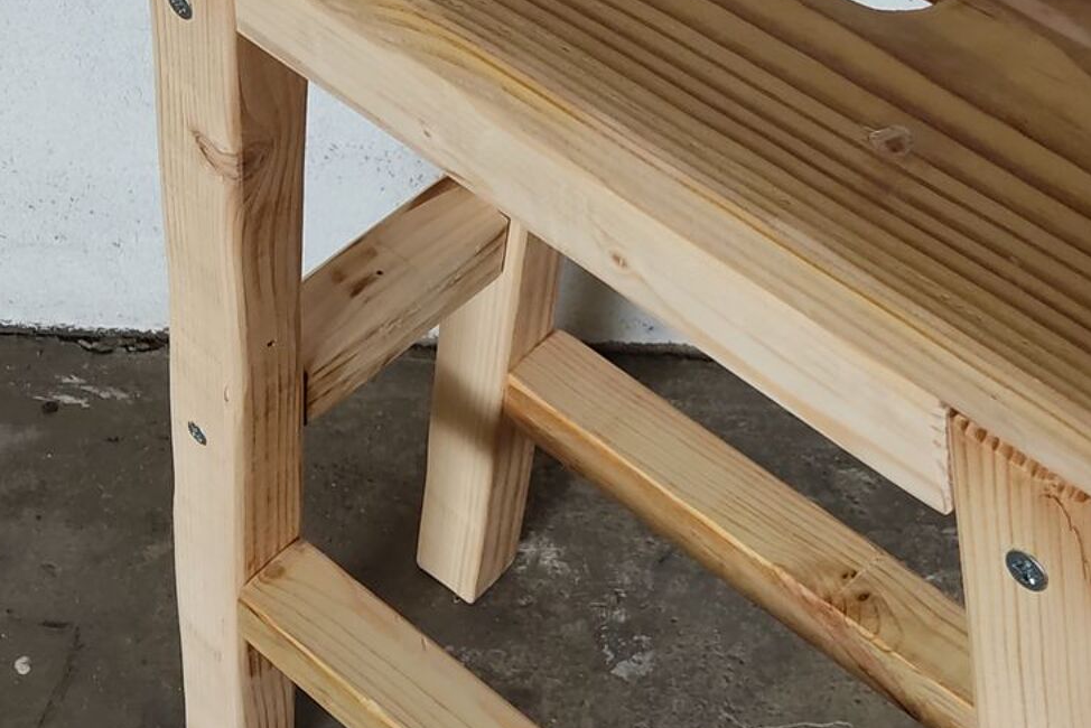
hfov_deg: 51.9
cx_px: 533
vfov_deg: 34.8
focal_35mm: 37
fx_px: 1122
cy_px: 143
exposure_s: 1/30
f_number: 1.79
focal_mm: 4.74
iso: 200
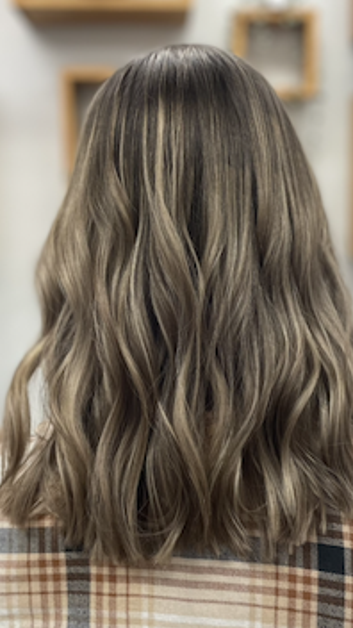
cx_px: 198
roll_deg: +1.7
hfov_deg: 27.7
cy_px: 294
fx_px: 716
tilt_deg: -6.7
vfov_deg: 47.3
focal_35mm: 43
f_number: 1.6
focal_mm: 4.2
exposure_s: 1/120
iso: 100
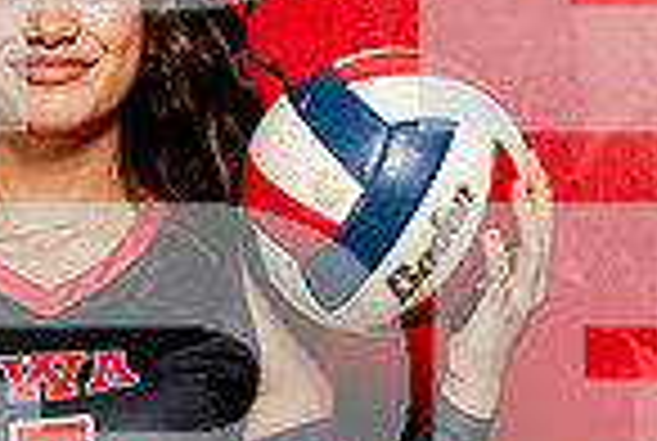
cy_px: 443
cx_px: -194
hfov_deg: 11.3
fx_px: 3237
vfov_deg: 7.8
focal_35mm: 177
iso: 200
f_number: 5.6
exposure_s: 1/250
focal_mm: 44
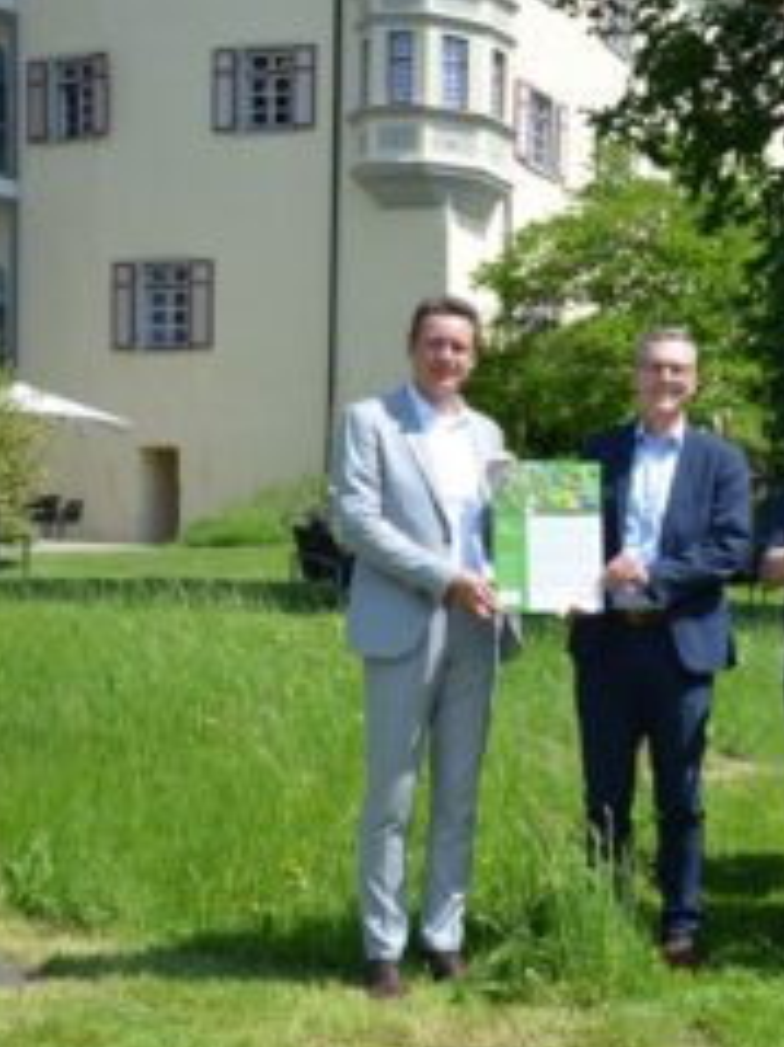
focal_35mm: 69
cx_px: 1117
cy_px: 666
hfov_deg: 19.1
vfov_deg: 28.1
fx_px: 2086
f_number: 8
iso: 125
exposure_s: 1/250
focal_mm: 22
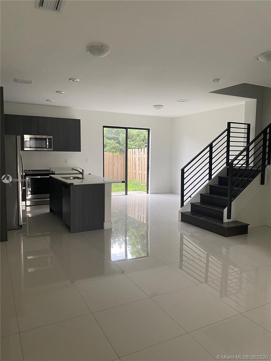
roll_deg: -2.0
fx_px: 271
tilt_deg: -4.0
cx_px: 136
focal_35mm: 26
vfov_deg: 67.3
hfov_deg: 53.1
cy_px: 180
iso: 125
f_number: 1.8
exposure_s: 1/73
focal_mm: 4.25
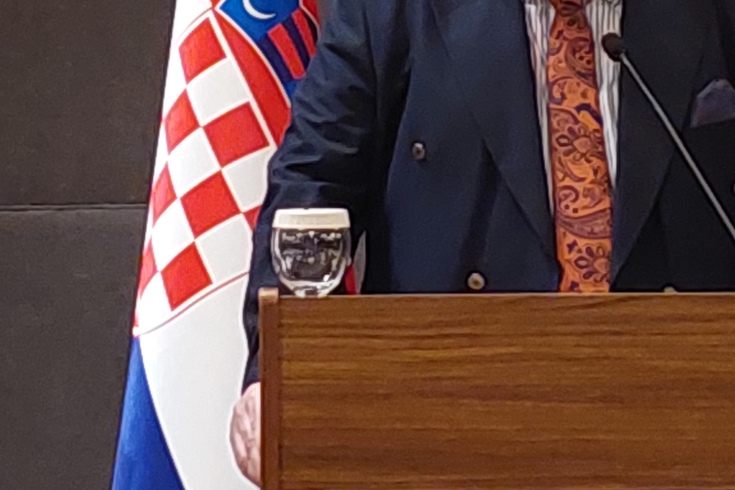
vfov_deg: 14.2
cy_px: -69
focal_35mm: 94
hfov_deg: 21.6
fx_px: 1919
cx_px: 511
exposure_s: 1/40
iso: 400
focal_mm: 5.23
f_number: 1.8
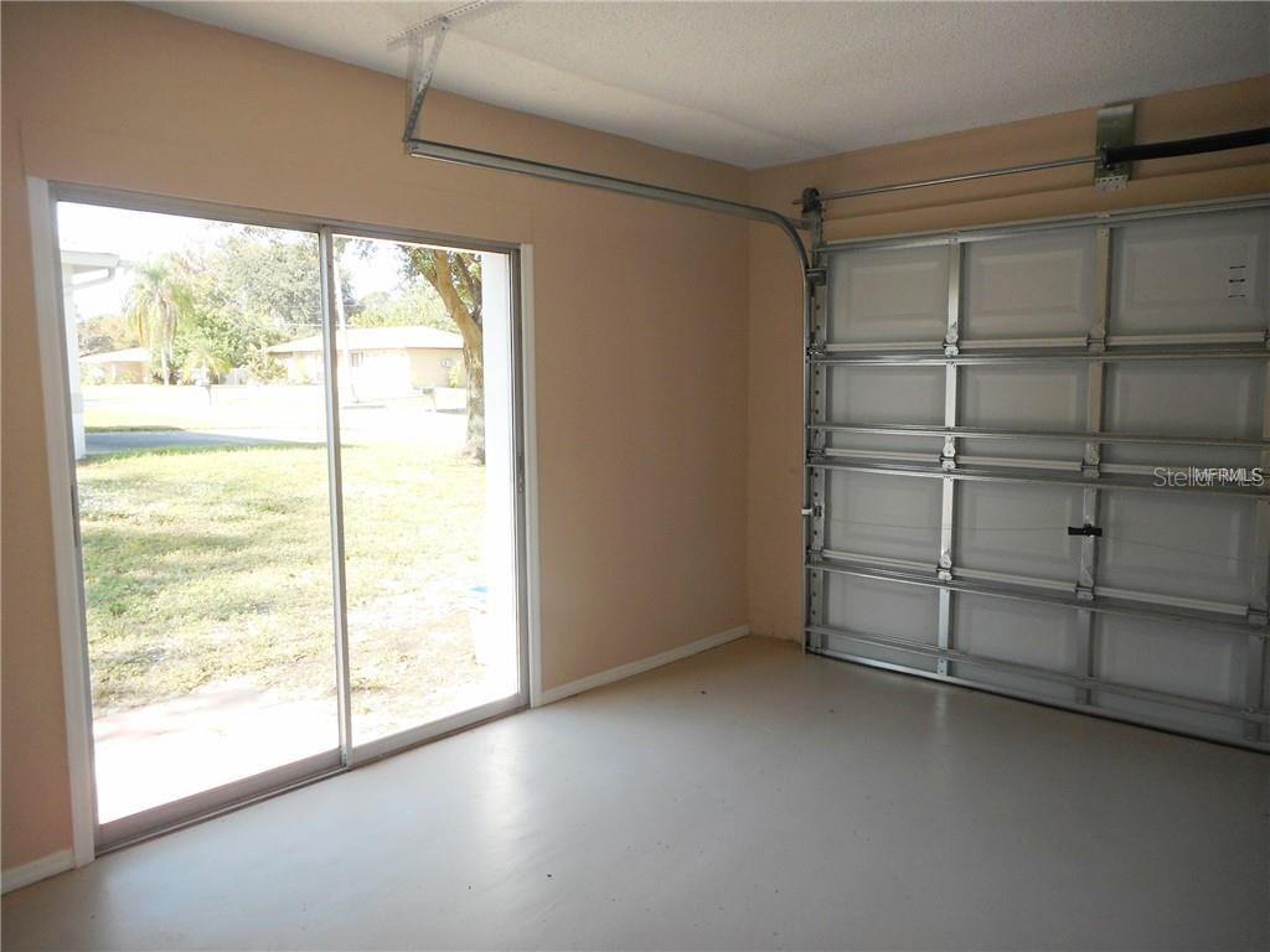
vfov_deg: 54.9
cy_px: 476
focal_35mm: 25
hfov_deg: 69.4
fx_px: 917
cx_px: 635
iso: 80
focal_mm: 4.5
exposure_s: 1/60
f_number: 3.7
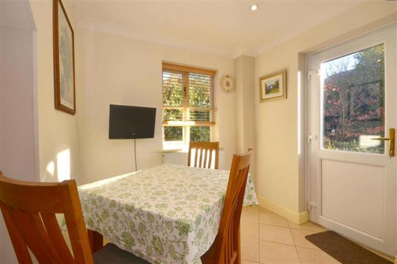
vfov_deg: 77.3
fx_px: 165
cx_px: 198
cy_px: 132
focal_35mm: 15
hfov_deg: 100.4
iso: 200
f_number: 11
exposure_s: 1/30
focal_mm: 10
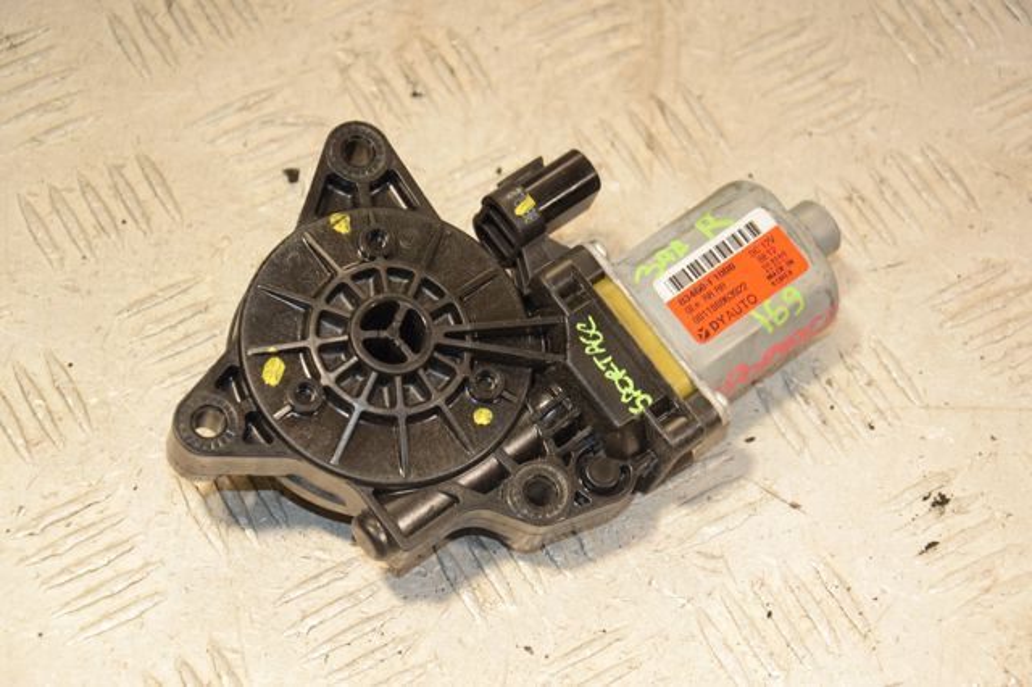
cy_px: 344
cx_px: 516
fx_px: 2836
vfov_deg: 13.8
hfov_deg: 20.6
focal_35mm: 99
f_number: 5.6
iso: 800
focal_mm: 66
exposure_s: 1/200
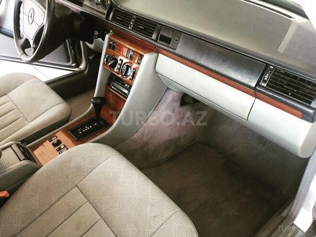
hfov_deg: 61.7
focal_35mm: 29
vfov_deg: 48.2
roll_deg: +0.6
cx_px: 158
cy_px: 118
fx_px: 265
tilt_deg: -39.0
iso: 200
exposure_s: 1/33
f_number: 2.2
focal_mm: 4.15
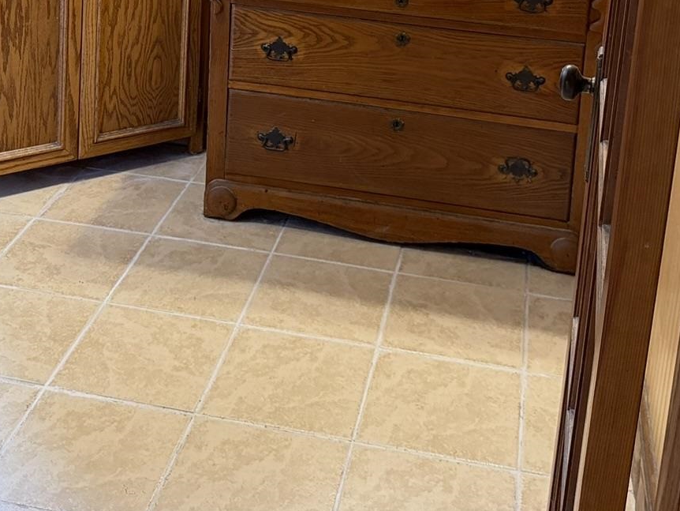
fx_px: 1120
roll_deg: -2.5
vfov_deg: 23.6
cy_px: -91
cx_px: 317
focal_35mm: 57
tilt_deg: -13.7
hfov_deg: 33.8
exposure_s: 1/60
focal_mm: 6.76
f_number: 1.78
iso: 200
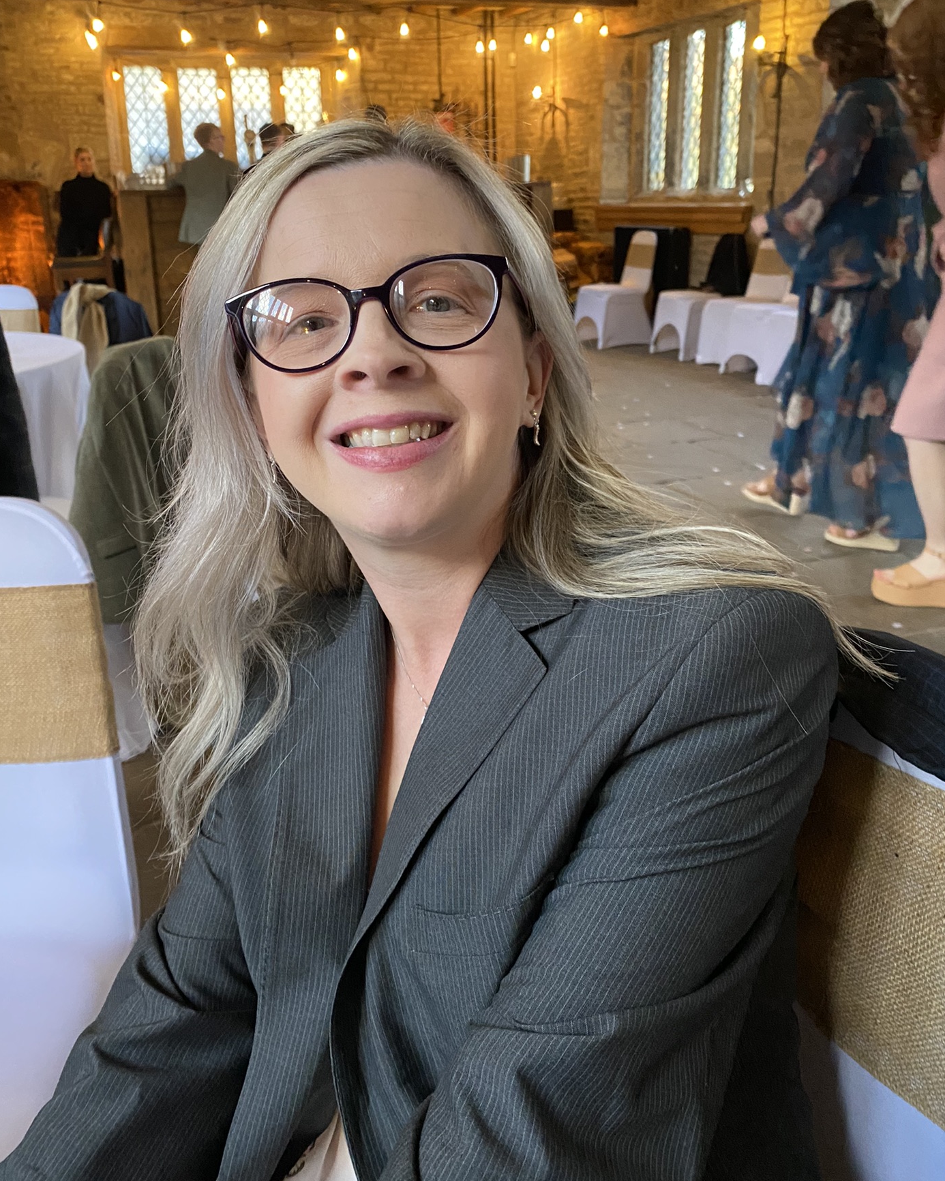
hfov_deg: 48.5
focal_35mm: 30
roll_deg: +0.7
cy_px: 511
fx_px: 1049
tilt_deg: -15.0
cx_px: 466
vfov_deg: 58.6
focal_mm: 4.25
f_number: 1.8
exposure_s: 1/50
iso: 320
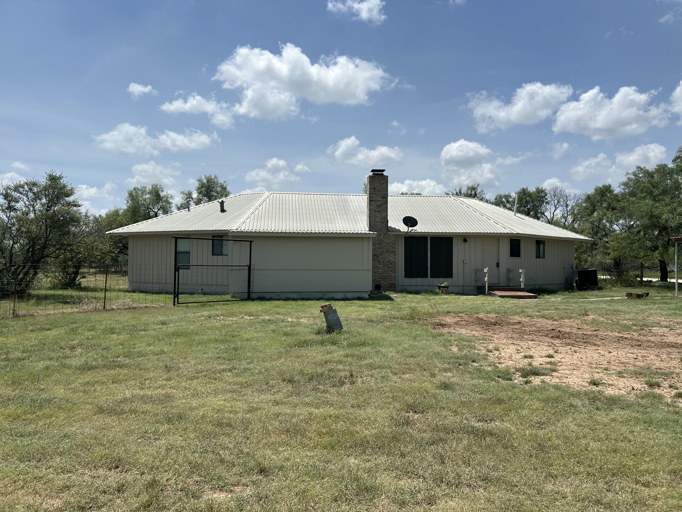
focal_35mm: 26
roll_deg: +0.8
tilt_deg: +1.4
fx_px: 512
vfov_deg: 53.1
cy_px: 256
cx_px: 341
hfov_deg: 67.3
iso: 50
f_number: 1.5
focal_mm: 5.7
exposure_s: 1/7463
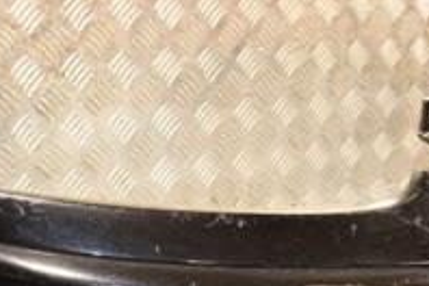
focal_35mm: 96
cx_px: 106
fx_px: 1138
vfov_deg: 14.1
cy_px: 290
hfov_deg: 21.2
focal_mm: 21
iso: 800
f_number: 5
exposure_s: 1/100
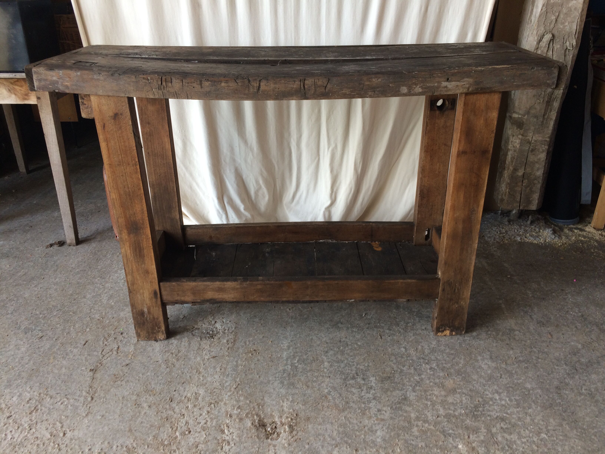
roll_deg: -0.1
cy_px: 227
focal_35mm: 29
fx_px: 507
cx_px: 302
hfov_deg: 61.7
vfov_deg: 48.2
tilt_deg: -24.4
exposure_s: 1/50
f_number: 2.2
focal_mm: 4.15
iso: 40
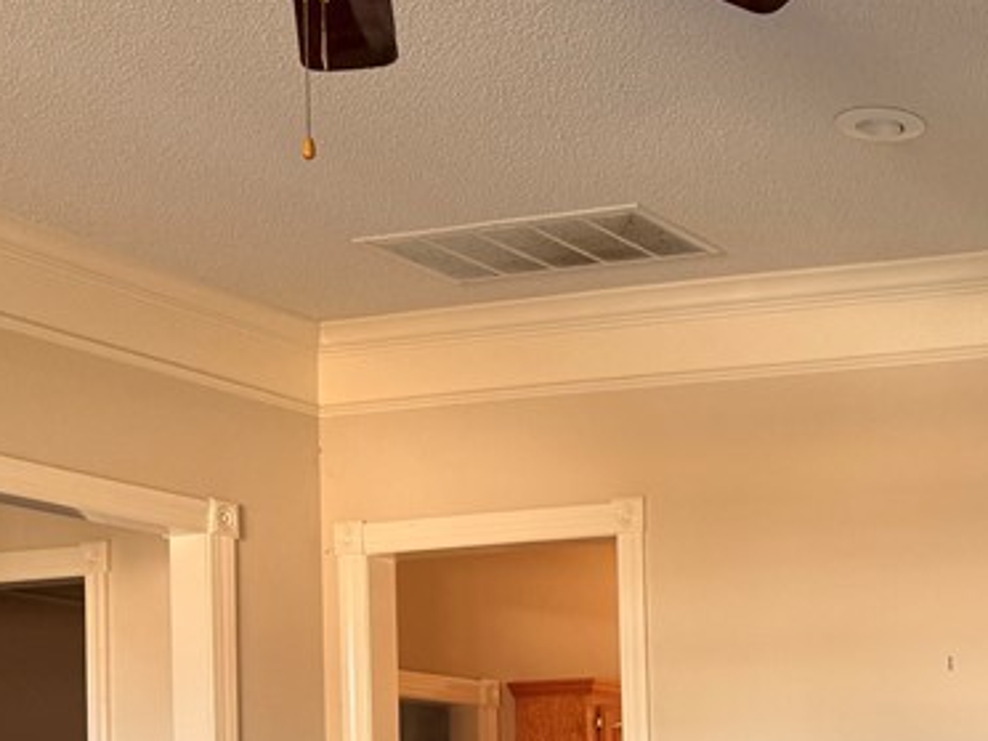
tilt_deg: +1.5
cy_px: 839
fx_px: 1884
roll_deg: +1.2
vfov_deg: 21.0
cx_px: 1216
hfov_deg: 25.9
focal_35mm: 66
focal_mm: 6.76
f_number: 1.78
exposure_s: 1/121
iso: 160
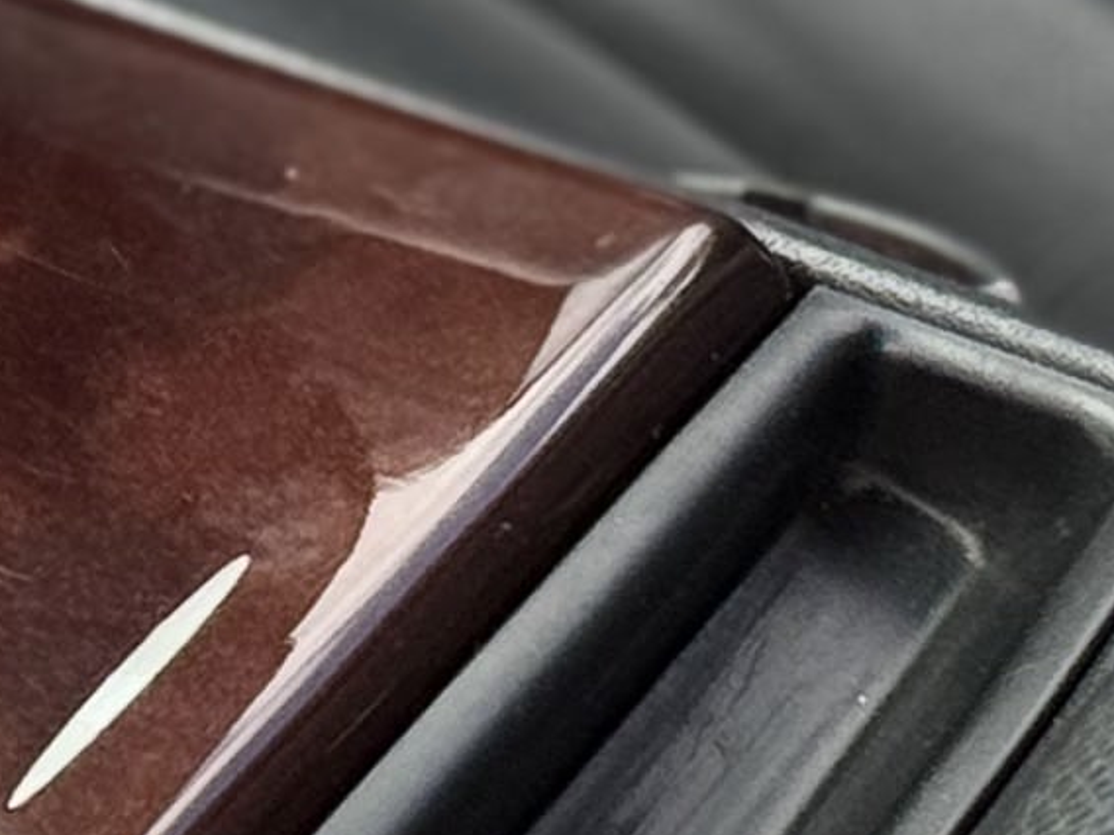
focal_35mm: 341
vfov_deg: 4.3
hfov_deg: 5.6
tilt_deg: -38.0
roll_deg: -8.1
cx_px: -1583
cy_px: -533
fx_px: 10974
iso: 64
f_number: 1.78
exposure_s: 1/1560
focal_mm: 6.76
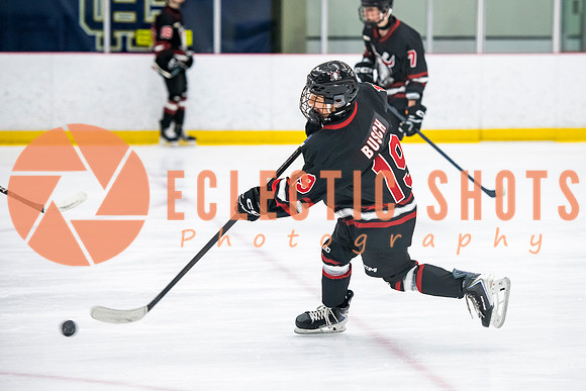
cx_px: 331
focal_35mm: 143
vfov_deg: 9.6
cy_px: 195
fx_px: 2328
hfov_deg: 14.3
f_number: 3.2
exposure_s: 1/800
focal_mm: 125
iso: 2500
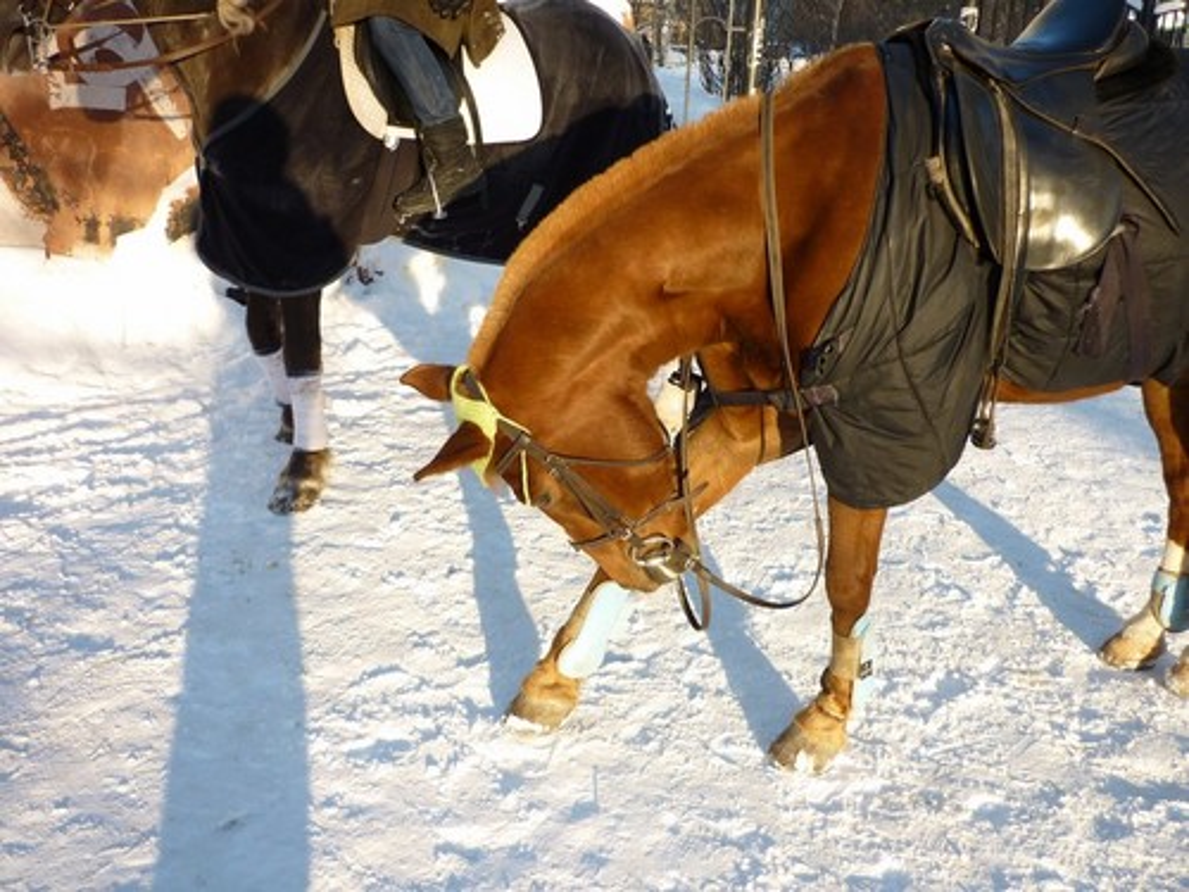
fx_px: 1133
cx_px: 594
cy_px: 446
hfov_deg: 55.4
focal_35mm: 33
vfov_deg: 42.9
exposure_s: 1/250
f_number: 2.8
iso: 80
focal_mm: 5.5
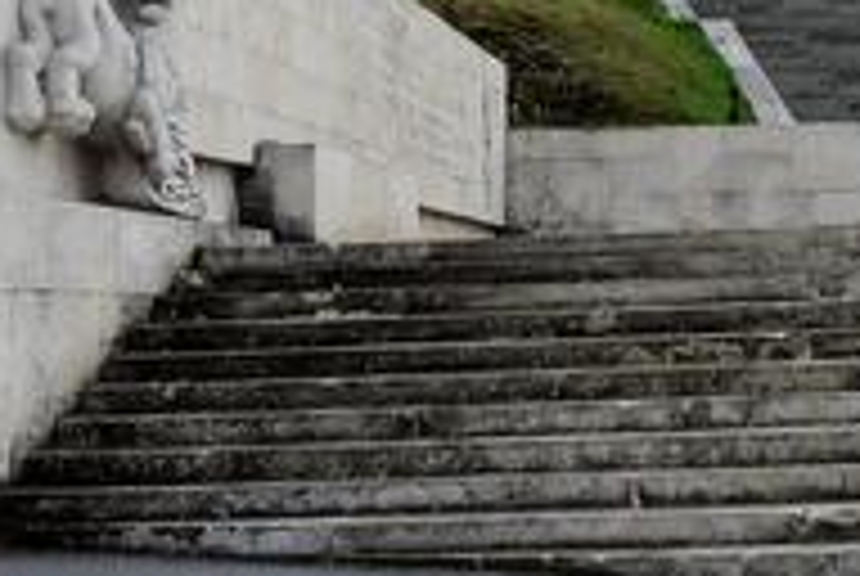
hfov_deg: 22.8
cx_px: 747
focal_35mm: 87
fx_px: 2082
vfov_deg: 15.3
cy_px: -86
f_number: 5
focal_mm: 5.1
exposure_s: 1/200
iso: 100
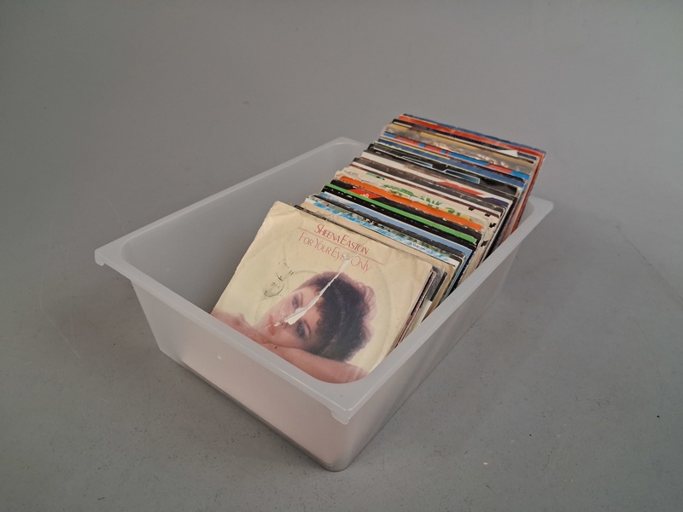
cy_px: 256
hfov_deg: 65.3
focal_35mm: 27
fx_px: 533
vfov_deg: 51.4
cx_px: 342
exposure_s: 1/100
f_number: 1.8
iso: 250
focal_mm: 4
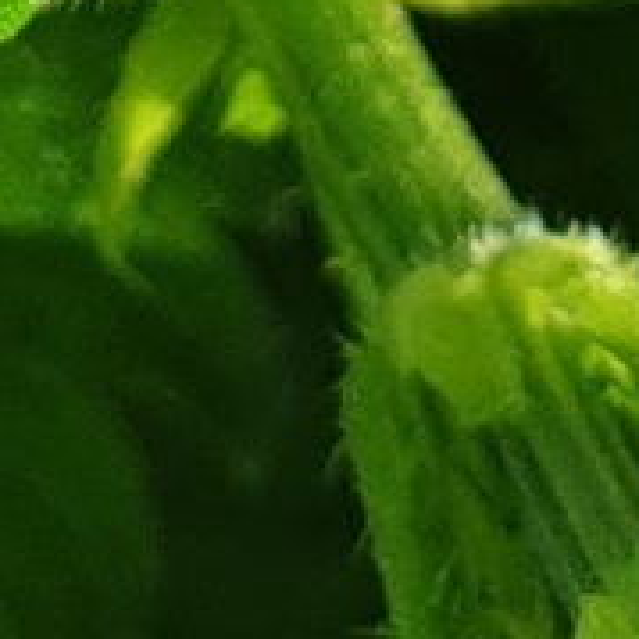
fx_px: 1713
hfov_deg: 21.0
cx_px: 168
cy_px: -303
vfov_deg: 18.8
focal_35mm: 82
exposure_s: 1/754
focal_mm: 4.3
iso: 50
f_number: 2.4
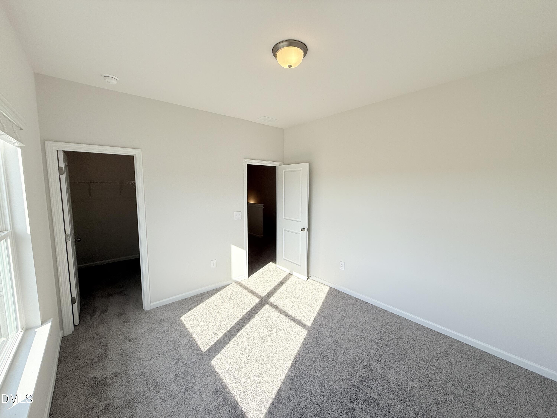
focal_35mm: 14
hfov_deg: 102.1
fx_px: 225
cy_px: 209
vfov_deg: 85.7
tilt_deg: -5.3
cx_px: 278
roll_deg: +0.1
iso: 50
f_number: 2.2
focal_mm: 2.22
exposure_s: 1/448
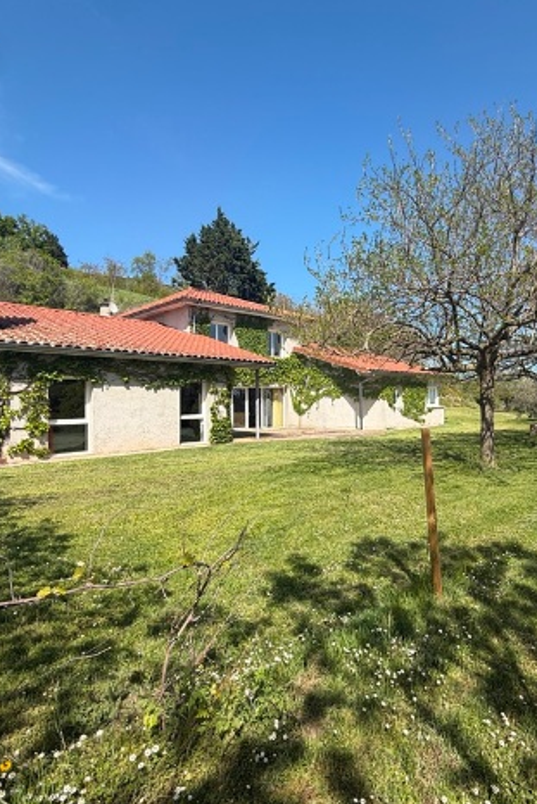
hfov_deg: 61.2
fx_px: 447
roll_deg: +0.5
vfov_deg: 83.9
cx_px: 332
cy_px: 392
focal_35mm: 20
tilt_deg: +2.6
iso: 32
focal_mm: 2.22
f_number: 2.2
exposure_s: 1/770
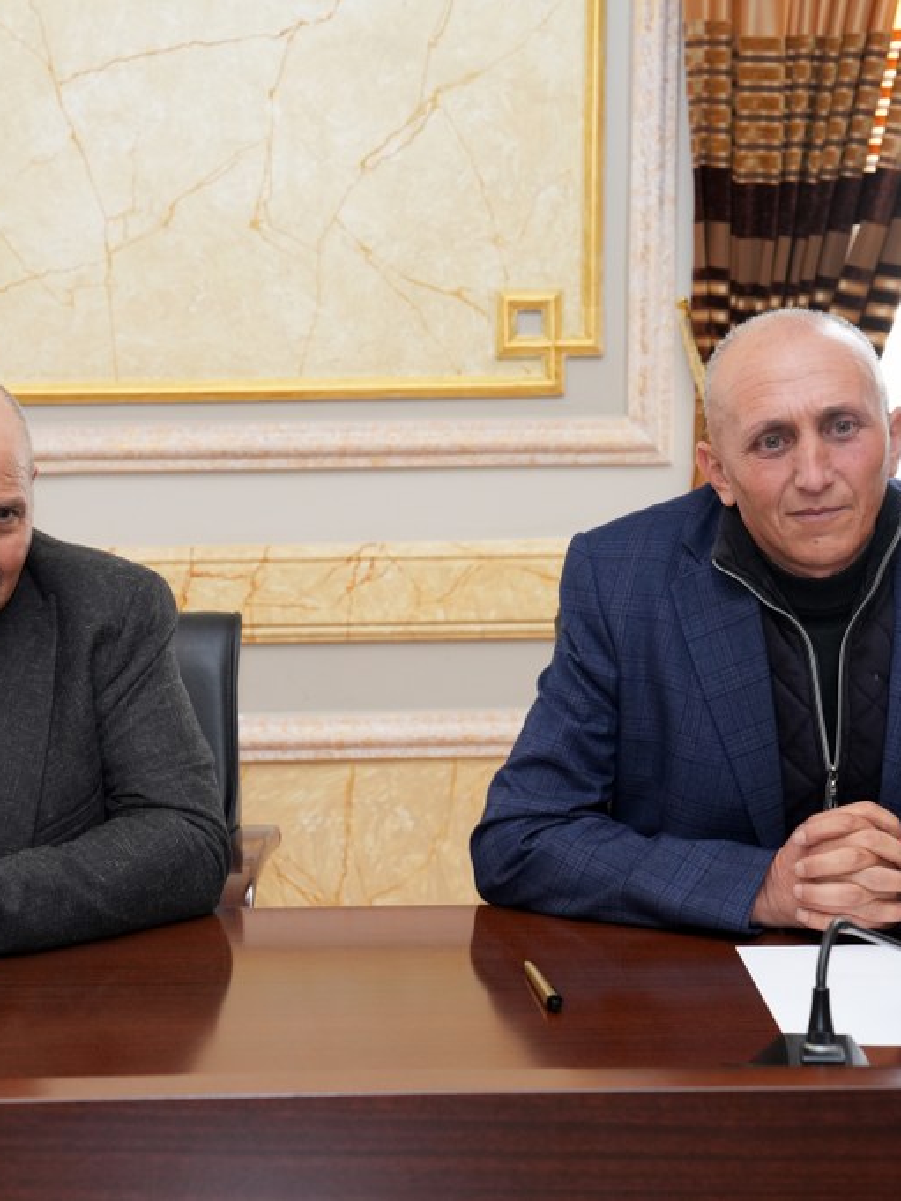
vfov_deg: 24.1
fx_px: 2810
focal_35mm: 81
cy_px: 600
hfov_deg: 18.2
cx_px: 344
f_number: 5
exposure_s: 1/200
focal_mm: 56
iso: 1250
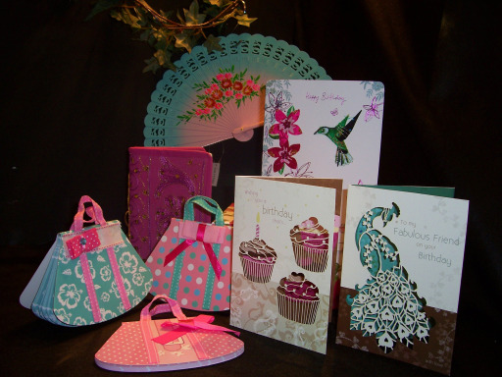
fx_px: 493
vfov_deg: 41.8
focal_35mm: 34
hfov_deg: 54.0
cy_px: 188
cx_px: 251
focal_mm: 5.6
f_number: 2.7
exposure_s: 1/60
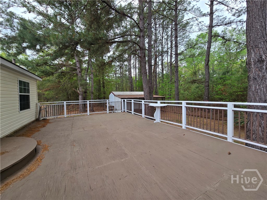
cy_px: 100
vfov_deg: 89.9
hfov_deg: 106.2
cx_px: 134
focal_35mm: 13
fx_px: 100
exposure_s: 1/458
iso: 50
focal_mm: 2.2
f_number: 2.2
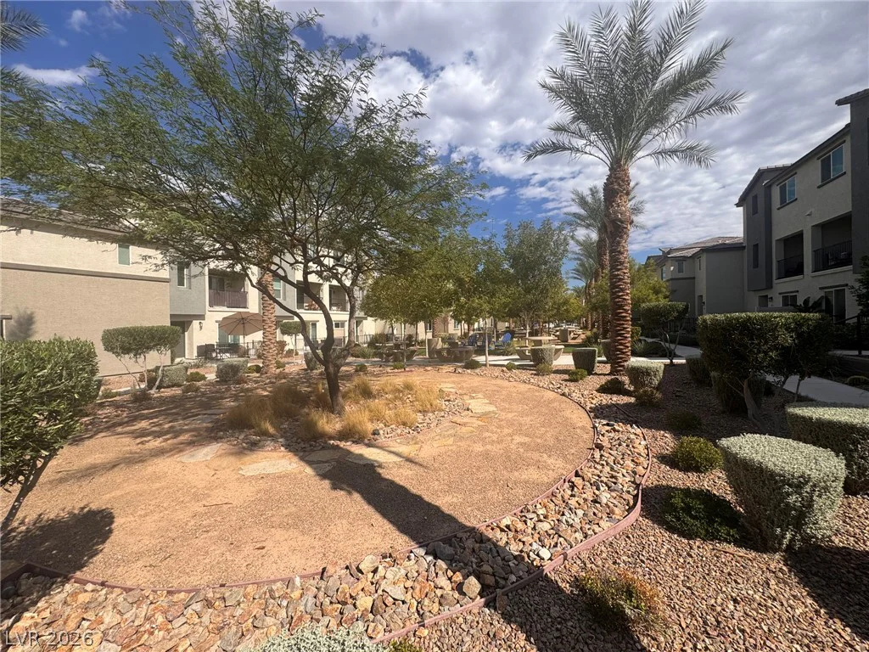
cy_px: 326
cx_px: 434
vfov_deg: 85.7
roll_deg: +0.8
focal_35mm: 14
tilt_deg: +0.2
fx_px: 351
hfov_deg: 102.1
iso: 50
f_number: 2.2
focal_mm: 2.22
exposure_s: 1/2415
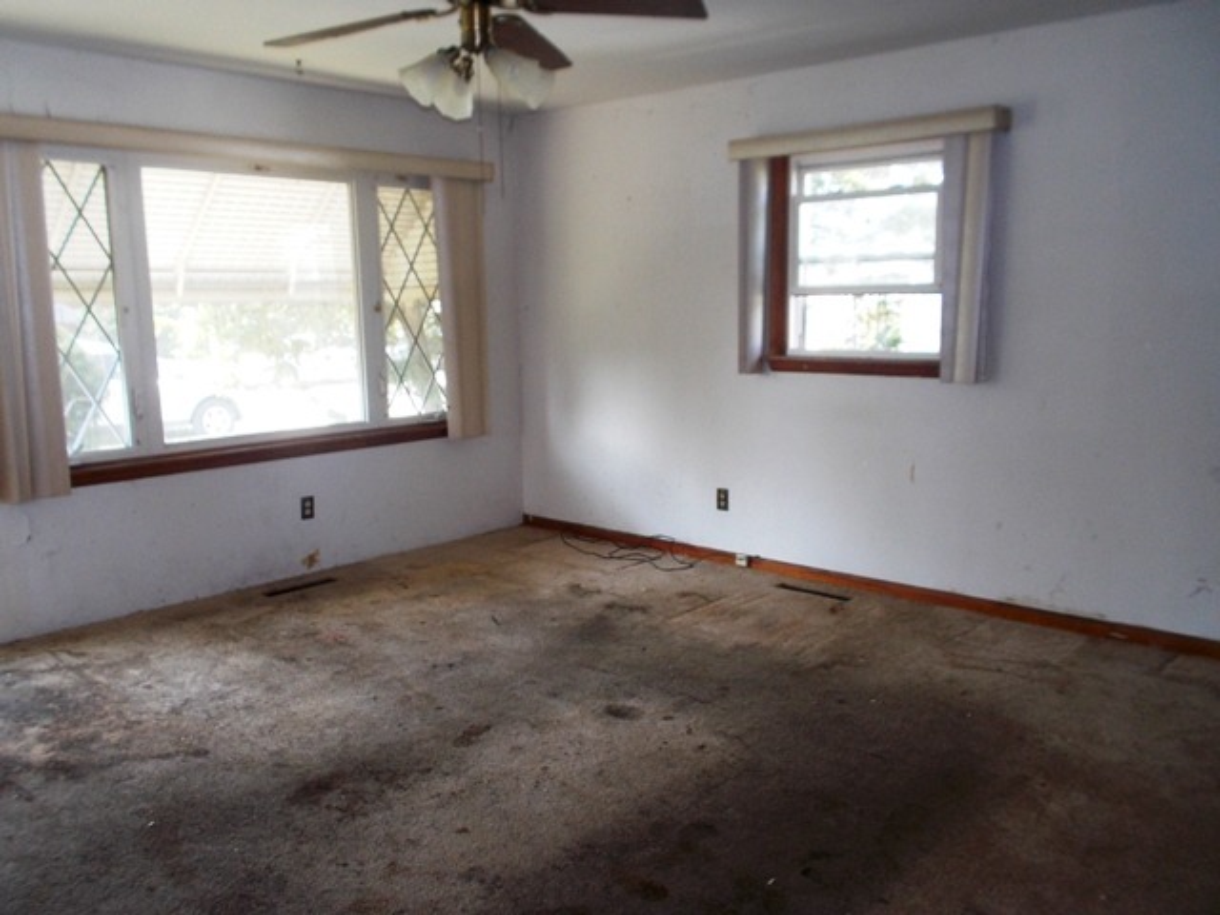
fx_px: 1022
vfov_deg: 48.2
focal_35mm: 29
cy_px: 458
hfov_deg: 61.7
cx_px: 610
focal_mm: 4.1
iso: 80
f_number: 3.3
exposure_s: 1/25
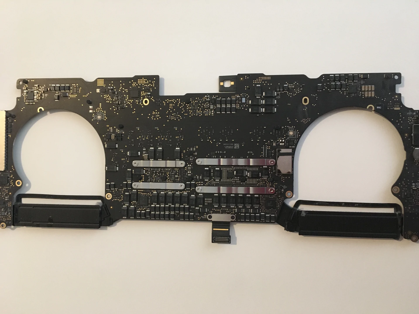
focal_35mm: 29
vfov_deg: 48.2
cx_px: 210
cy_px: 157
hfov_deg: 61.7
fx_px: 351
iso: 200
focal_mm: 4.15
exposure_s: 1/20
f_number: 2.2
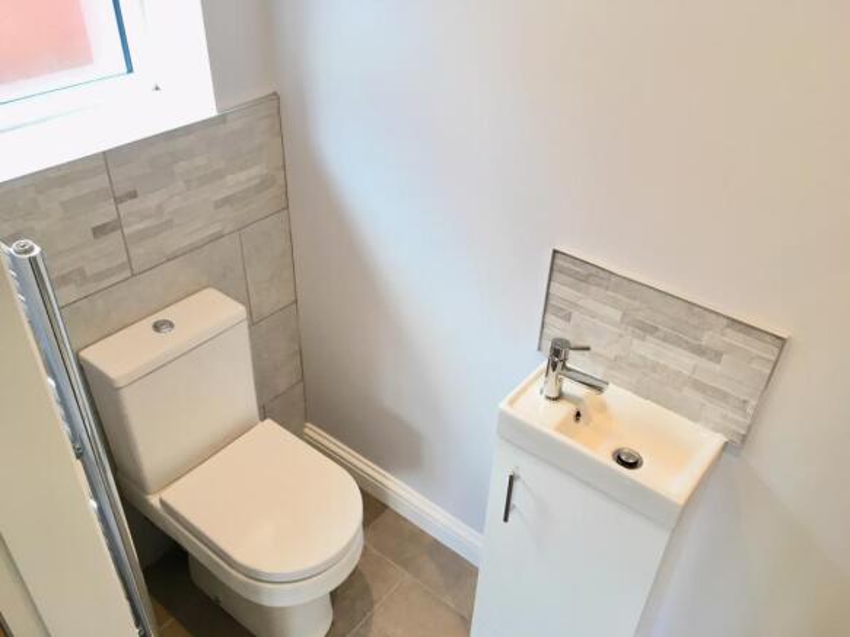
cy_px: 318
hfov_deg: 61.7
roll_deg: -3.1
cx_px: 425
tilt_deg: -36.1
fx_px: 712
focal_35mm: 29
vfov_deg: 48.2
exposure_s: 1/33
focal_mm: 4.15
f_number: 2.2
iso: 32
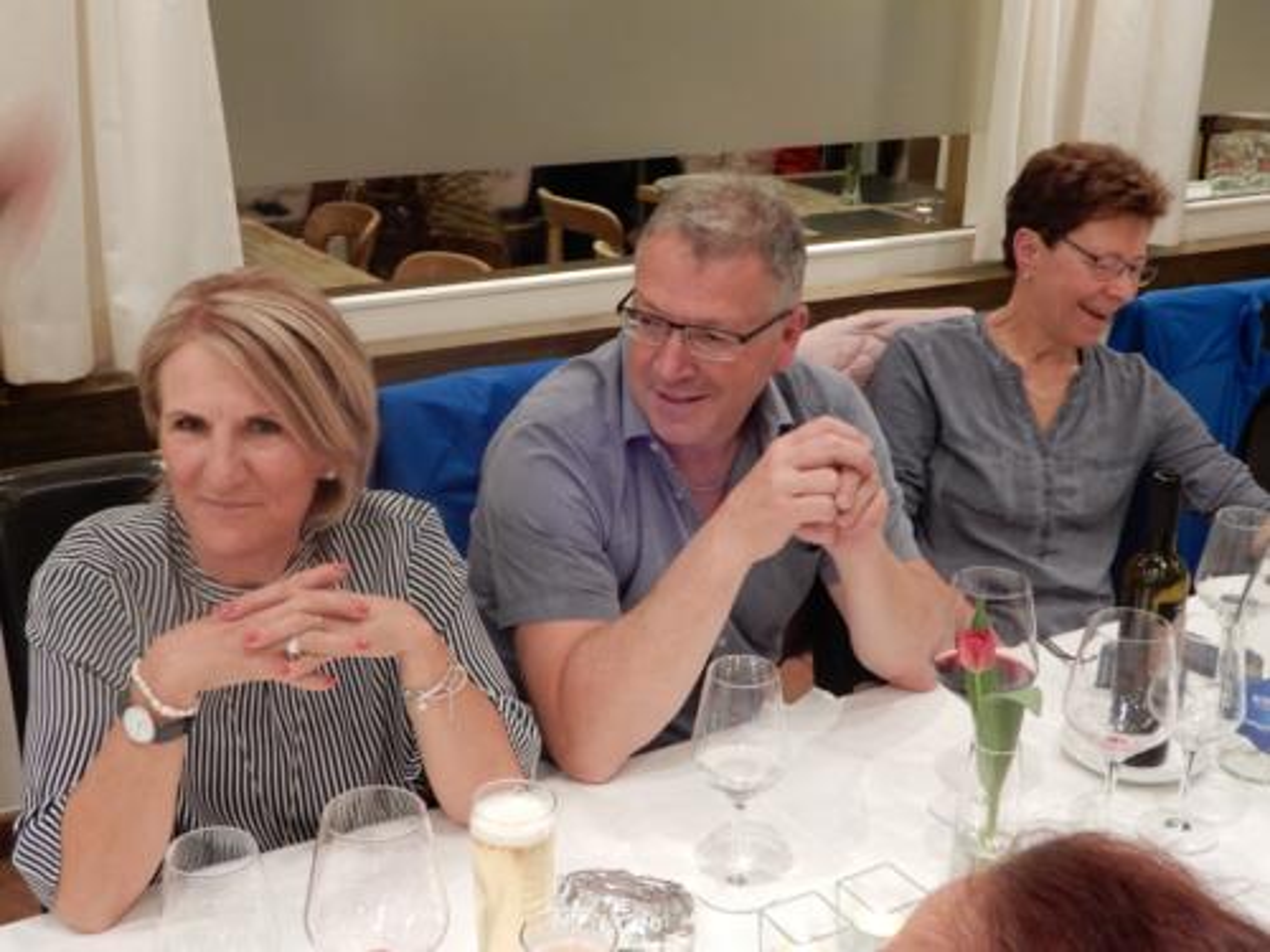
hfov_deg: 42.1
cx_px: 635
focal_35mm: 45
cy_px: 476
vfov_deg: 32.2
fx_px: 1651
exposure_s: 1/8
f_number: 4
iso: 450
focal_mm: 8
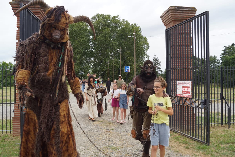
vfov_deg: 43.6
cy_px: 78
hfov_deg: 61.9
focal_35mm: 30
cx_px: 118
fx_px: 196
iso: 100
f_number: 5
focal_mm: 20
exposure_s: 1/250
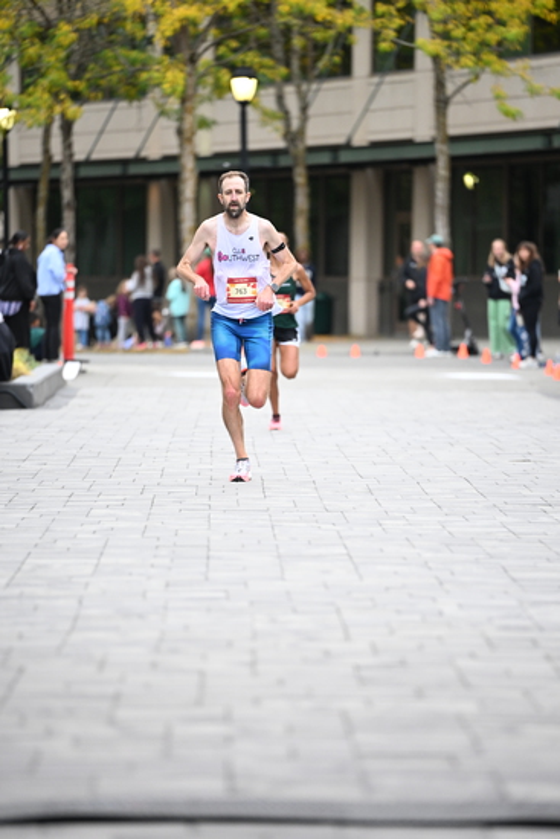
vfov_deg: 10.3
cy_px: 420
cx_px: 280
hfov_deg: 6.9
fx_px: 4663
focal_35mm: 200
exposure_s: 1/1000
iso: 1600
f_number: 2.8
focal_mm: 200
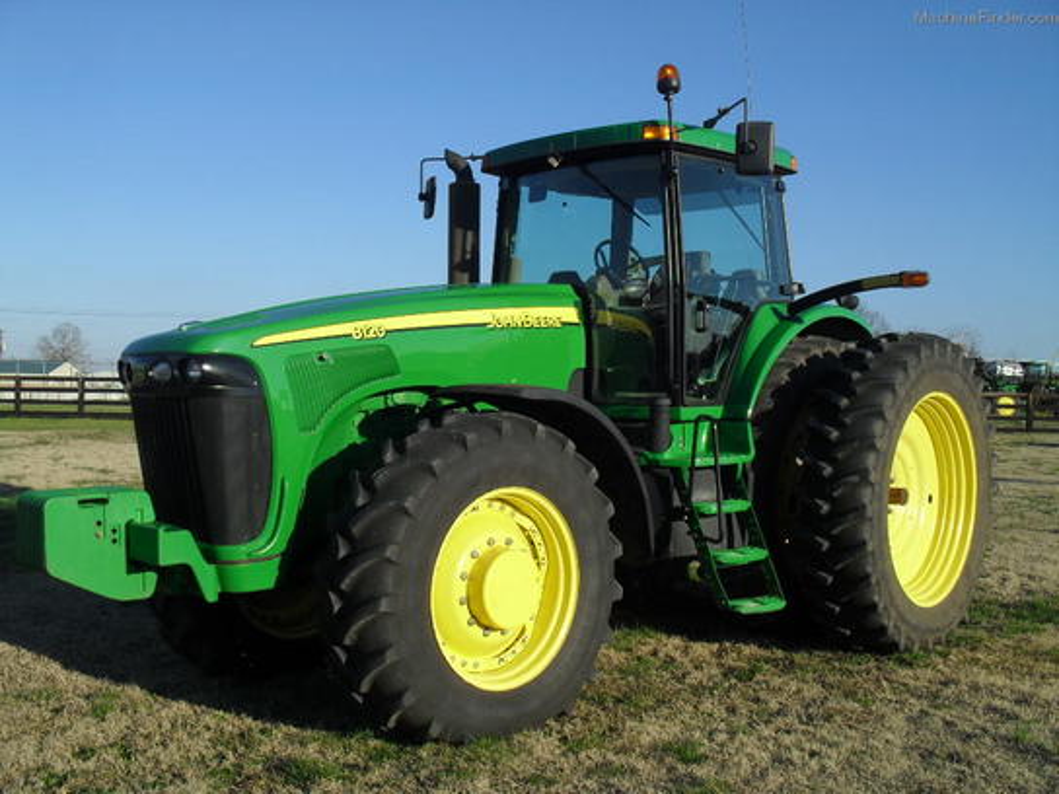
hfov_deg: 52.6
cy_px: 397
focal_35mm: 35
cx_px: 530
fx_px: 1071
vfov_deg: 40.7
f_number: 8.4
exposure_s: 1/180
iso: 100
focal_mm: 6.3
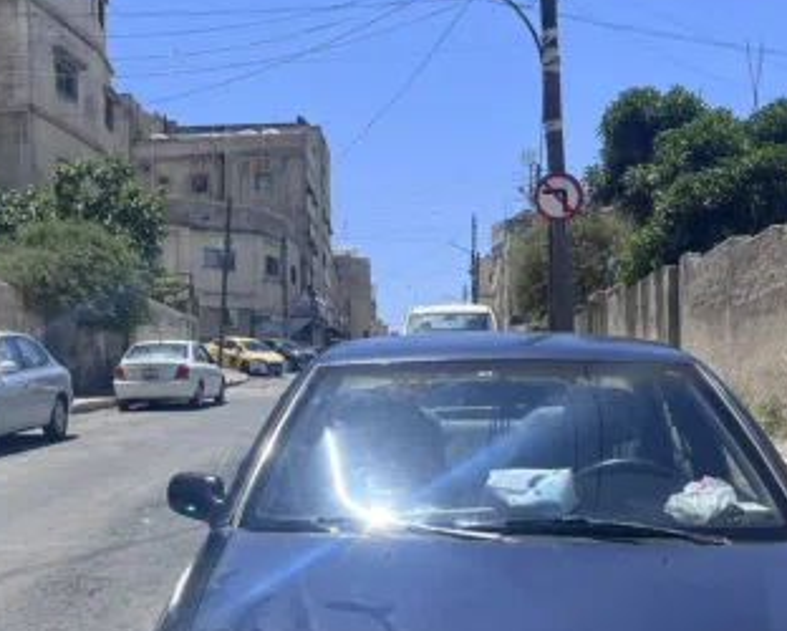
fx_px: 1212
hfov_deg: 35.8
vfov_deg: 28.4
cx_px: 290
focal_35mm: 52
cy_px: 528
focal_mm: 5.1
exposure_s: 1/3215
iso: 50
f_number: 1.6
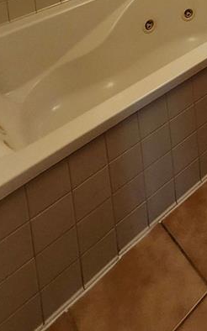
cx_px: 280
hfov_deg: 25.5
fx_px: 379
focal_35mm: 42
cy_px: -160
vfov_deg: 29.5
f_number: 2.2
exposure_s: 1/60
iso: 125
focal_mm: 1.74
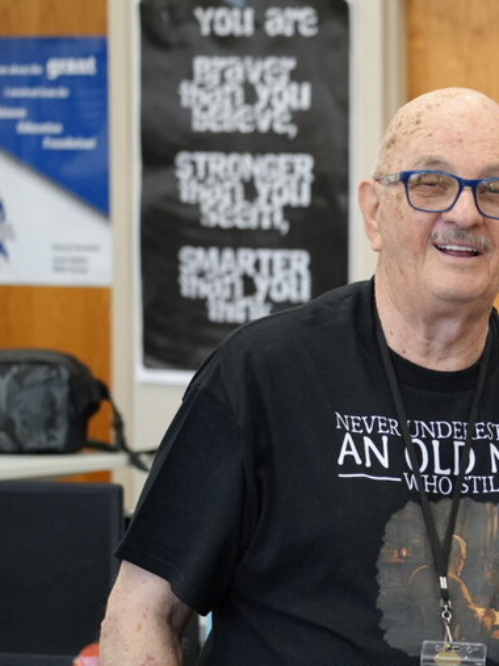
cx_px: 637
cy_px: 409
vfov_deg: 11.3
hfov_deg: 8.4
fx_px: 3365
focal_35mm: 175
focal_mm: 90
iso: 2500
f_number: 4.5
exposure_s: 1/160
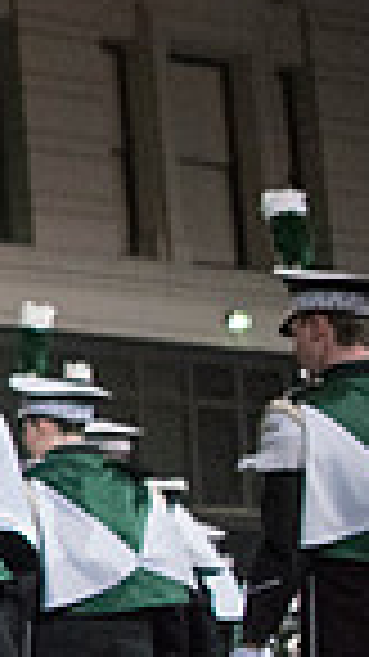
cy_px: 448
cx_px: -788
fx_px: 1741
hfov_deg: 9.3
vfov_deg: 21.3
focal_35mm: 100
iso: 8000
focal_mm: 24
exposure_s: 1/3200
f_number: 2.8
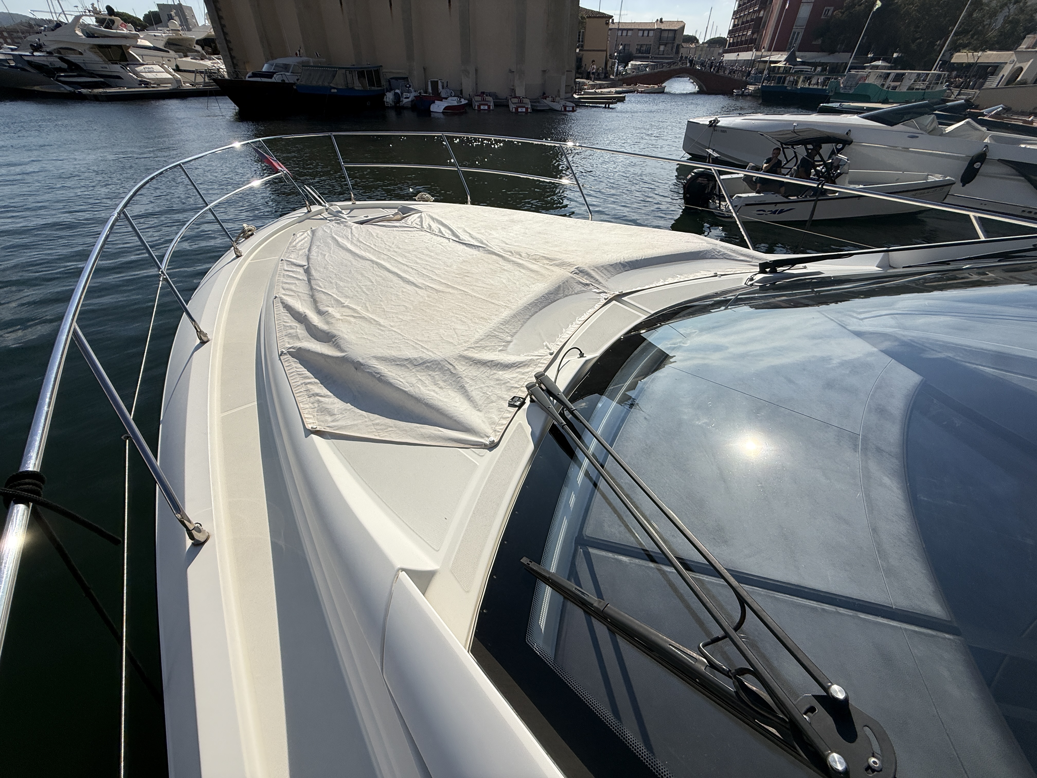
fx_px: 419
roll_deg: +0.2
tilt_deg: -38.3
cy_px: 389
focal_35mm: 14
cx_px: 518
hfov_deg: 102.1
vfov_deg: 85.7
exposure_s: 1/6173
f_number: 2.2
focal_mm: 2.22
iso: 40
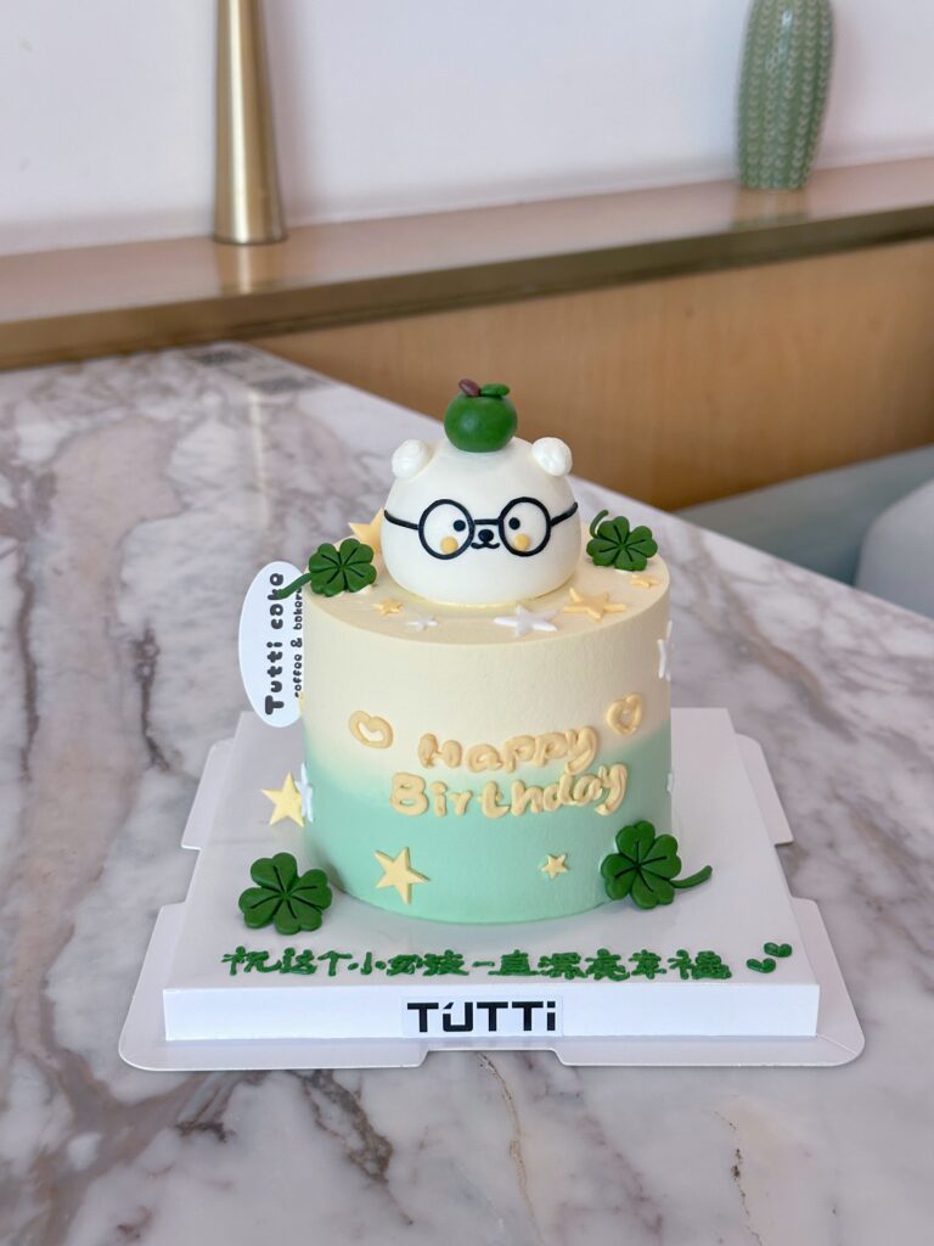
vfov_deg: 39.7
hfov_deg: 30.3
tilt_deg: -22.2
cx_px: 467
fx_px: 1727
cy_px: 623
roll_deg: -0.3
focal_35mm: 48
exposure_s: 1/50
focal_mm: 6.86
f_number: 1.78
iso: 80
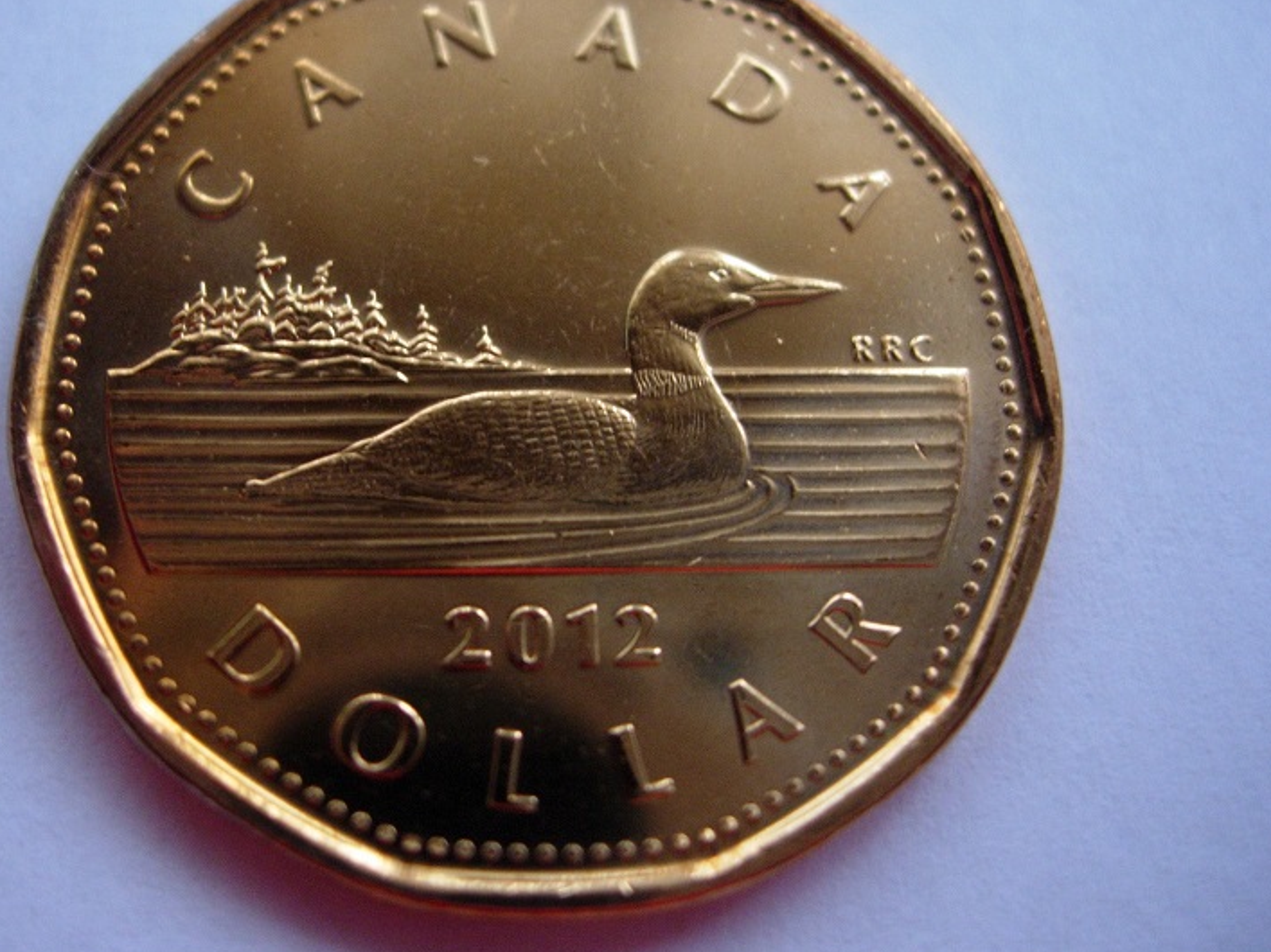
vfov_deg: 31.5
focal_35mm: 46
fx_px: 1689
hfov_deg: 41.1
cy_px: 429
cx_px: 509
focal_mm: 7.8
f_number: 2.8
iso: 163
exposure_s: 1/32
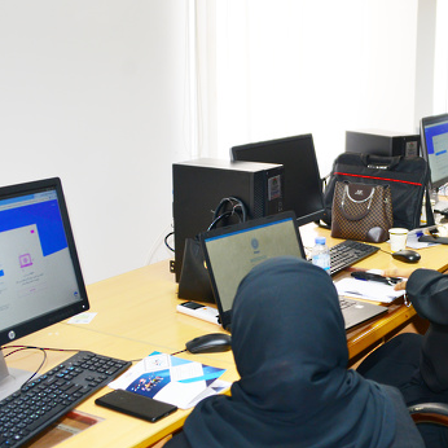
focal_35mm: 55
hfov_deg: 29.5
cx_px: 420
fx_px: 805
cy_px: 238
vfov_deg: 31.1
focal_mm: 28
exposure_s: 1/100
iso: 800
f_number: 3.5
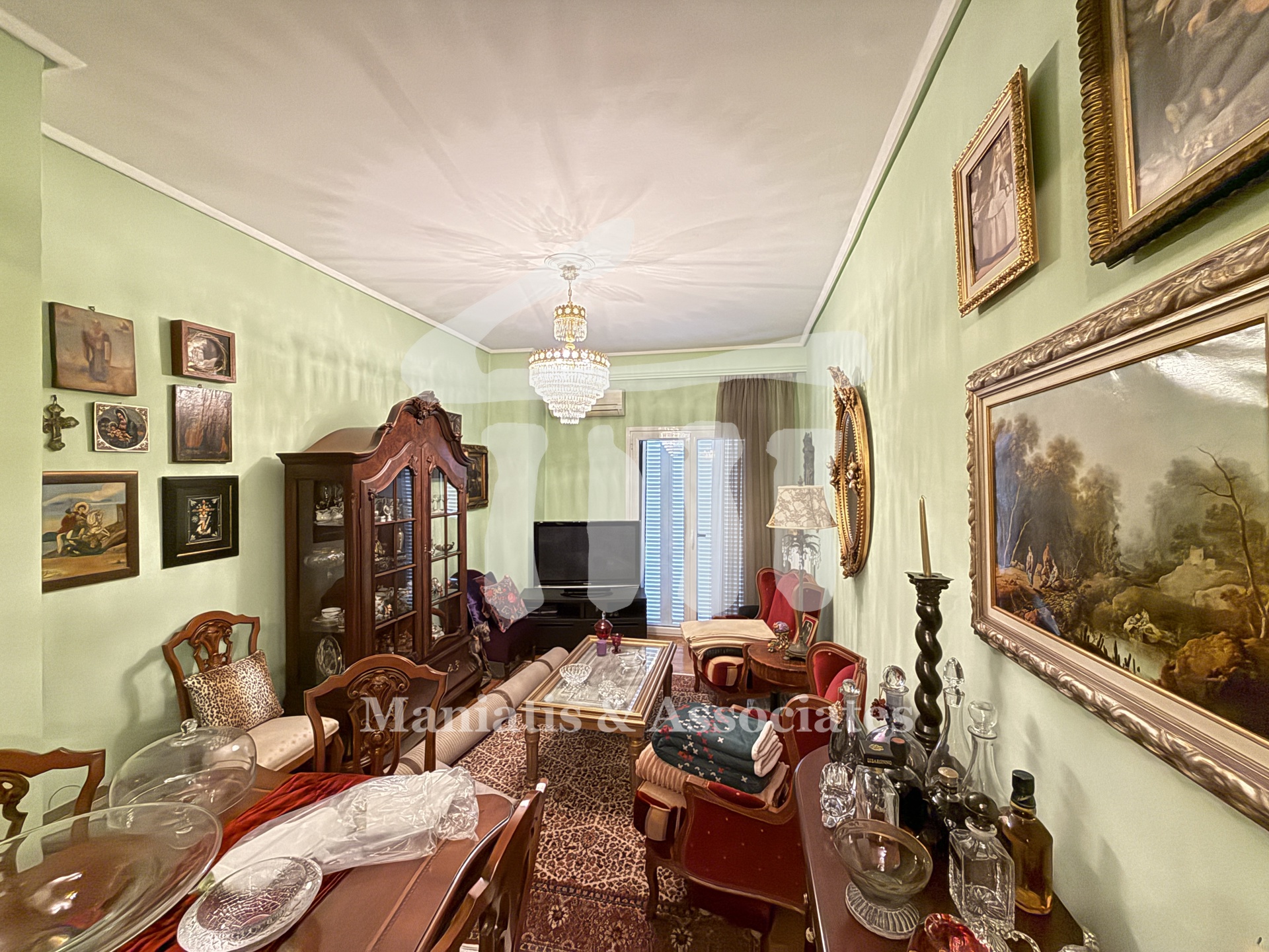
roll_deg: -1.4
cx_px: 634
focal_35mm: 14
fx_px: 513
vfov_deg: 85.7
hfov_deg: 102.1
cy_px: 476
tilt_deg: +1.3
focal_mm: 2.22
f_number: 2.2
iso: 640
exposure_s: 1/50
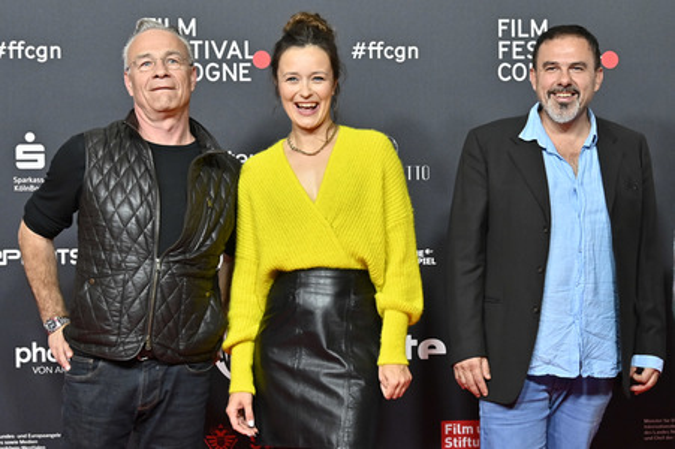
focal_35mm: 38
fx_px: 712
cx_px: 338
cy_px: 224
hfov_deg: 50.7
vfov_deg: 35.0
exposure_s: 1/200
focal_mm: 38
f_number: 5
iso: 1250
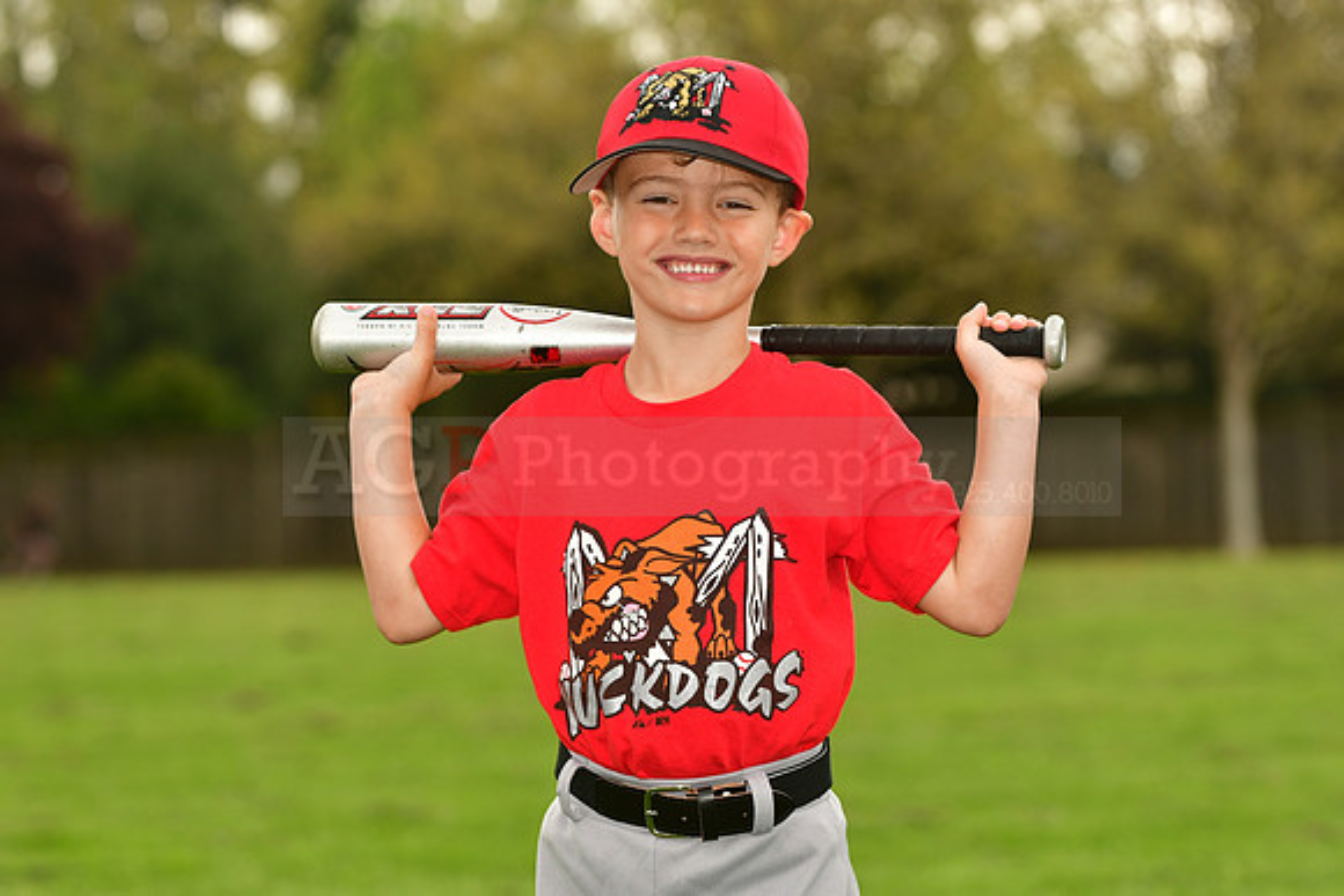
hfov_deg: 11.0
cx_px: 672
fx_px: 7001
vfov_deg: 7.3
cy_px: 448
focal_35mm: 188
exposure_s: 1/500
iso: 200
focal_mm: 125
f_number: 5
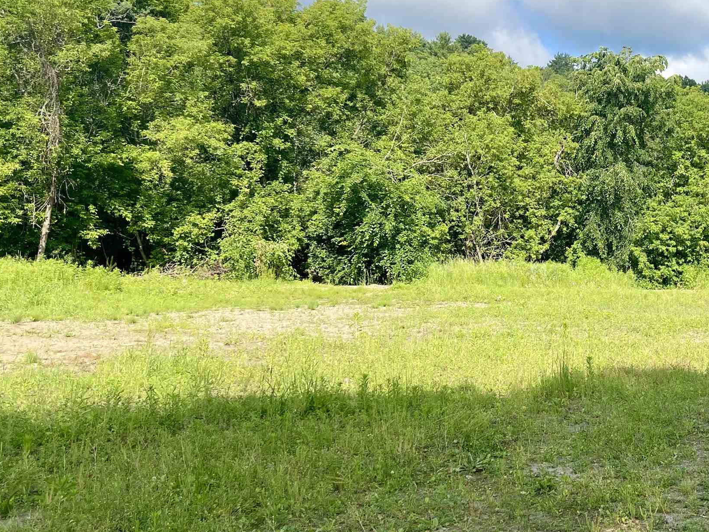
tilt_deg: +1.5
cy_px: 210
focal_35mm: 47
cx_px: 600
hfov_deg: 38.4
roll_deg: -1.1
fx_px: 963
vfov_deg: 30.8
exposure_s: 1/3003
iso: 32
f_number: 1.6
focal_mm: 5.1
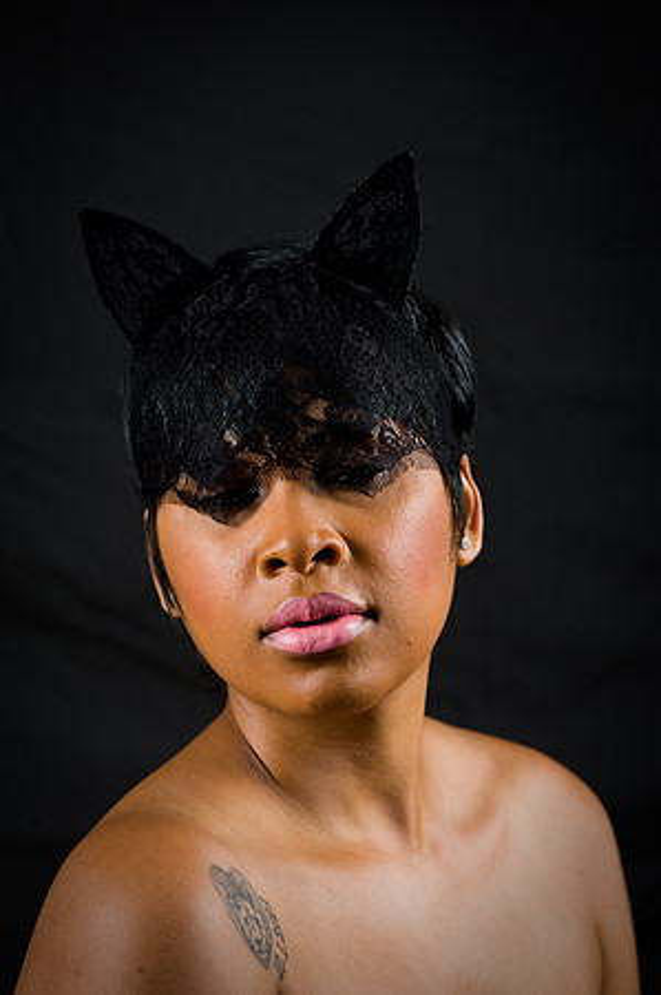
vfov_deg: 10.3
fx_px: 5521
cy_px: 498
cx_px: 330
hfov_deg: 6.9
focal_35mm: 200
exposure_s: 1/125
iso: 200
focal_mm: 200
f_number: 5.6
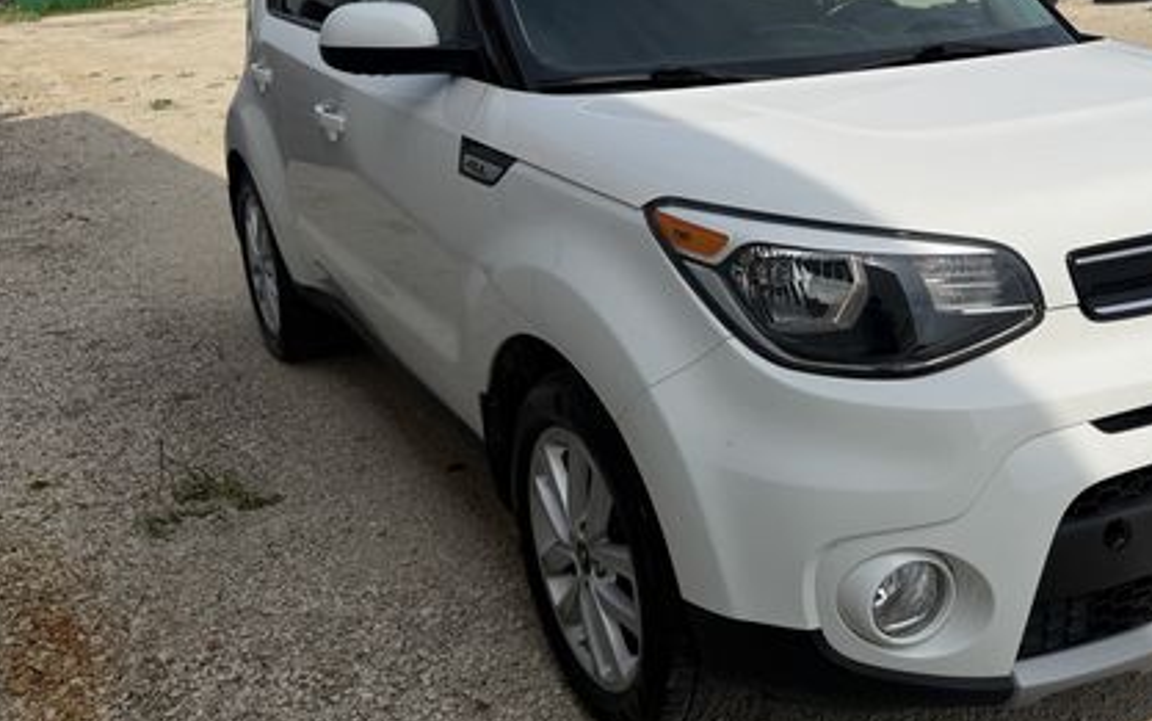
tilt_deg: -18.4
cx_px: 837
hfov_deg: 48.8
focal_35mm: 39
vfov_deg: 32.7
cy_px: 296
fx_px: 1225
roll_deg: +3.1
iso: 80
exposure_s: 1/10309
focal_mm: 6.76
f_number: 1.78
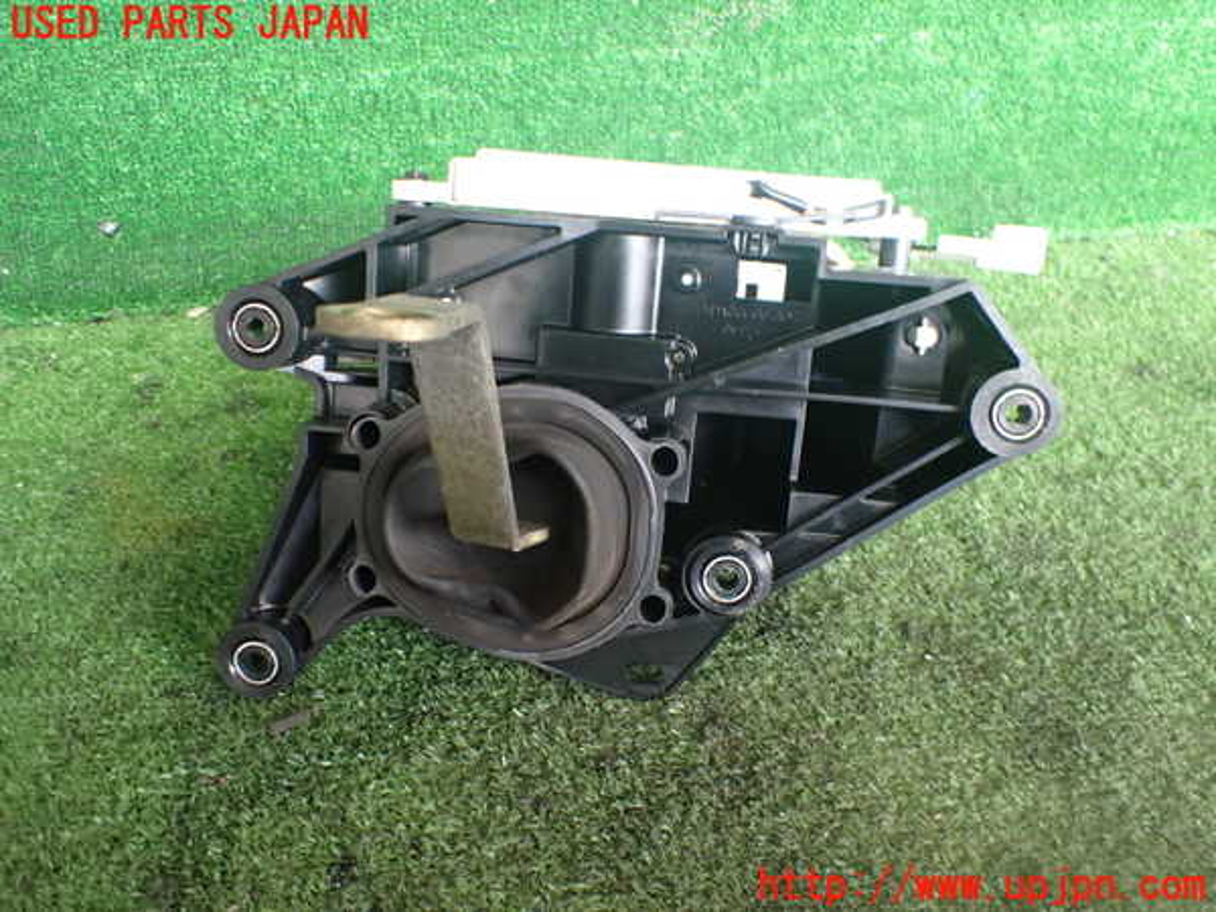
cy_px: 456
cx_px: 608
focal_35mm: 30
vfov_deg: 46.8
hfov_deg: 60.0
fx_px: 1054
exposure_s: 1/125
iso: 640
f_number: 2.3
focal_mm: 5.4
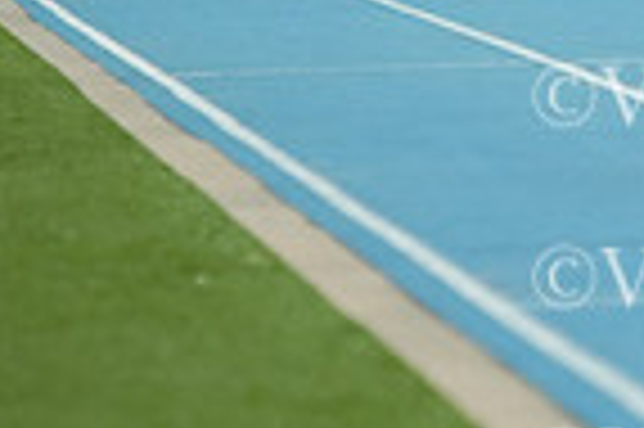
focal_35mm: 1057
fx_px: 18887
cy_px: -358
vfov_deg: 1.3
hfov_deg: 1.9
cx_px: 1184
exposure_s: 1/1250
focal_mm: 260
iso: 1000
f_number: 5.6
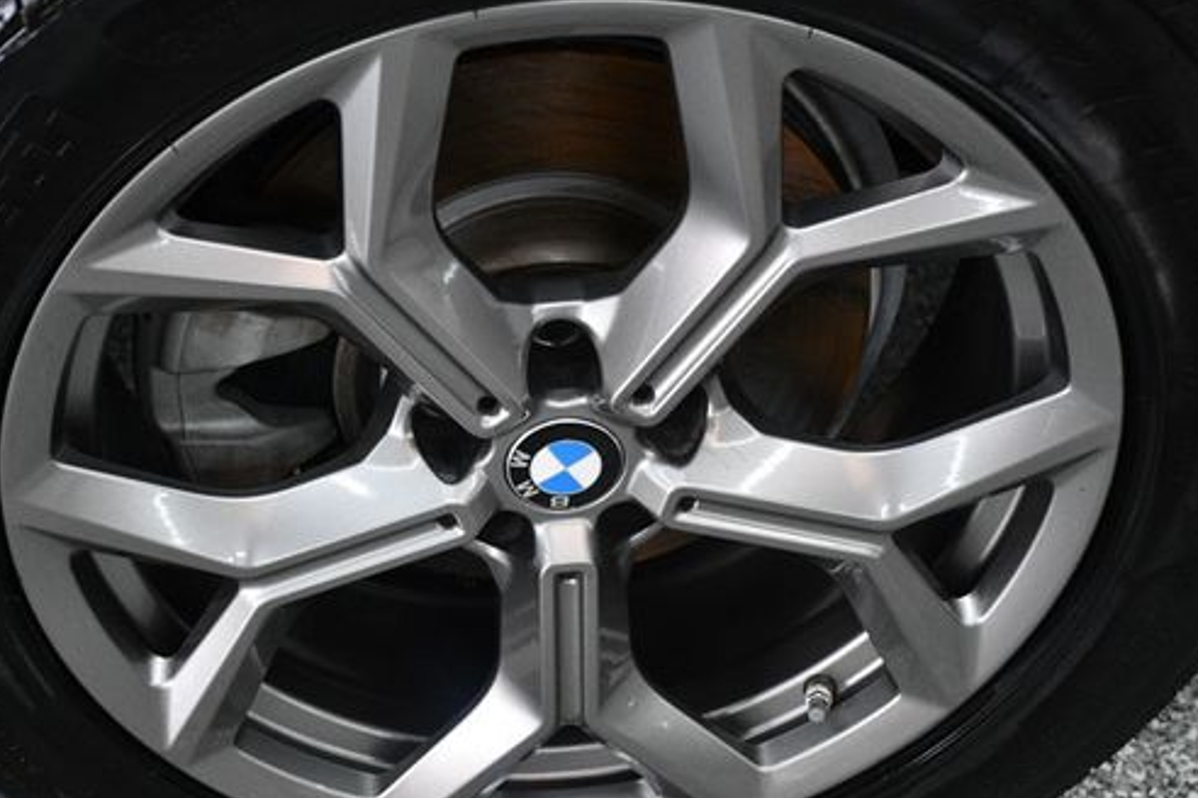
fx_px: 2595
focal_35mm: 78
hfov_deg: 26.0
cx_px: 531
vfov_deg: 17.5
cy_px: 465
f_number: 4.5
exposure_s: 1/125
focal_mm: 40
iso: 1800
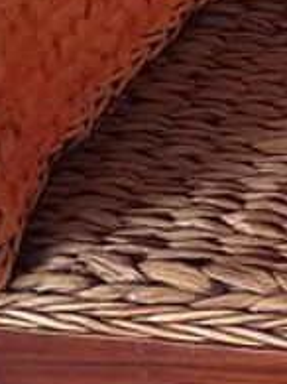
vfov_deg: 11.1
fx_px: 1970
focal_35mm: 178
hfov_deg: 8.1
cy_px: 245
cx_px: 486
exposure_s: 1/102
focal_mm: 3.6
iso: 40
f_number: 1.9
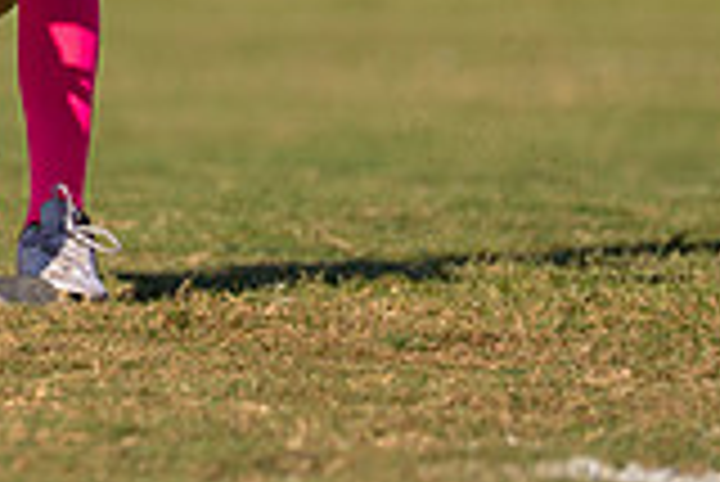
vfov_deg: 1.3
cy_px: -286
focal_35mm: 1092
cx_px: -439
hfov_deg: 1.9
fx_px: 21859
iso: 200
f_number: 2.8
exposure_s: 1/2500
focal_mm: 200
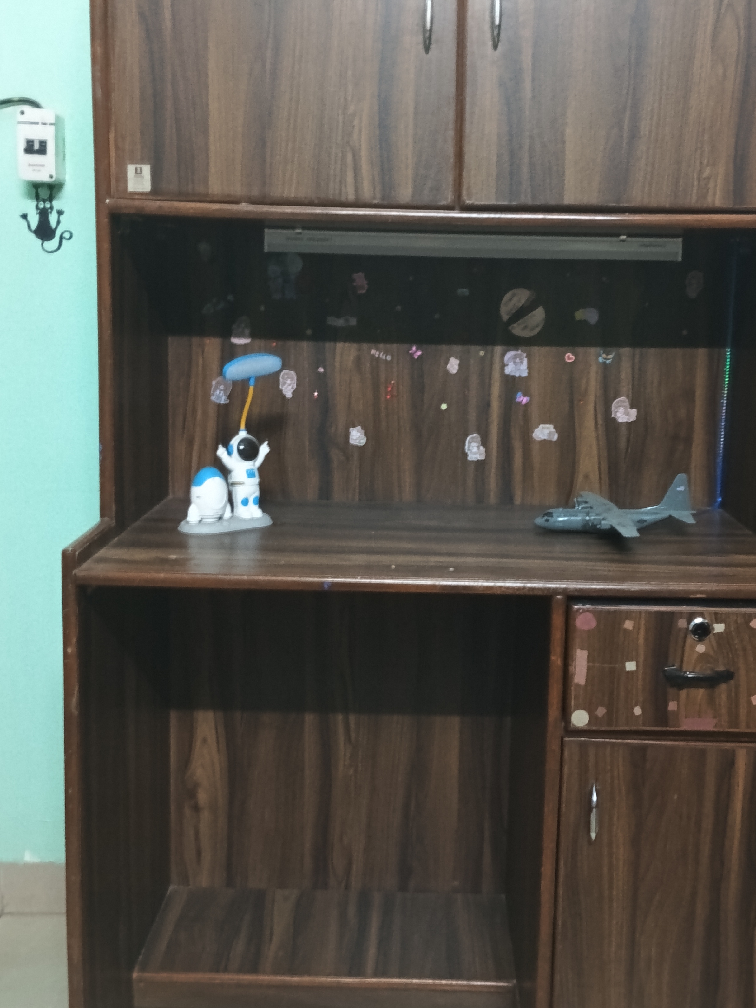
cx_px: 420
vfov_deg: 51.3
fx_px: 1048
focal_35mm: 36
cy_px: 448
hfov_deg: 39.6
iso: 2086
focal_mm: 4.26
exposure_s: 1/20
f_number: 1.8
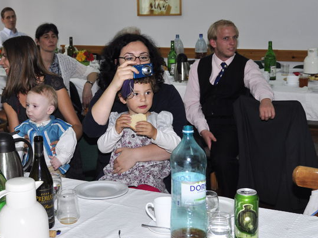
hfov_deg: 28.5
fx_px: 624
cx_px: 132
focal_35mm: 68
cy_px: 101
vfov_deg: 21.6
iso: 320
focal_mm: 32
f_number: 5
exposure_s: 1/200
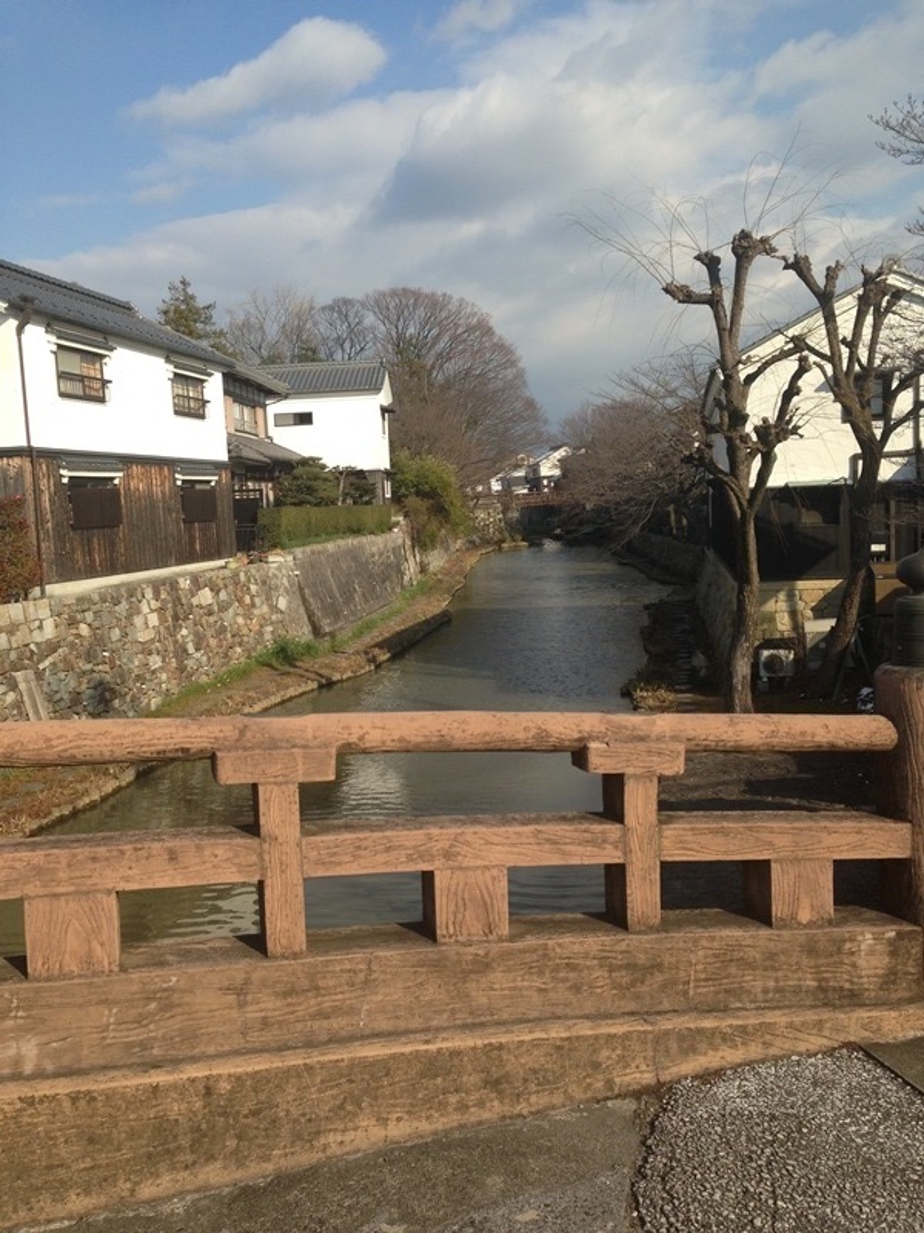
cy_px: 616
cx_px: 462
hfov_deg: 42.9
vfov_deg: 55.4
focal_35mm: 33
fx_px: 1174
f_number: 2.4
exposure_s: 1/1550
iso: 50
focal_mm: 4.13
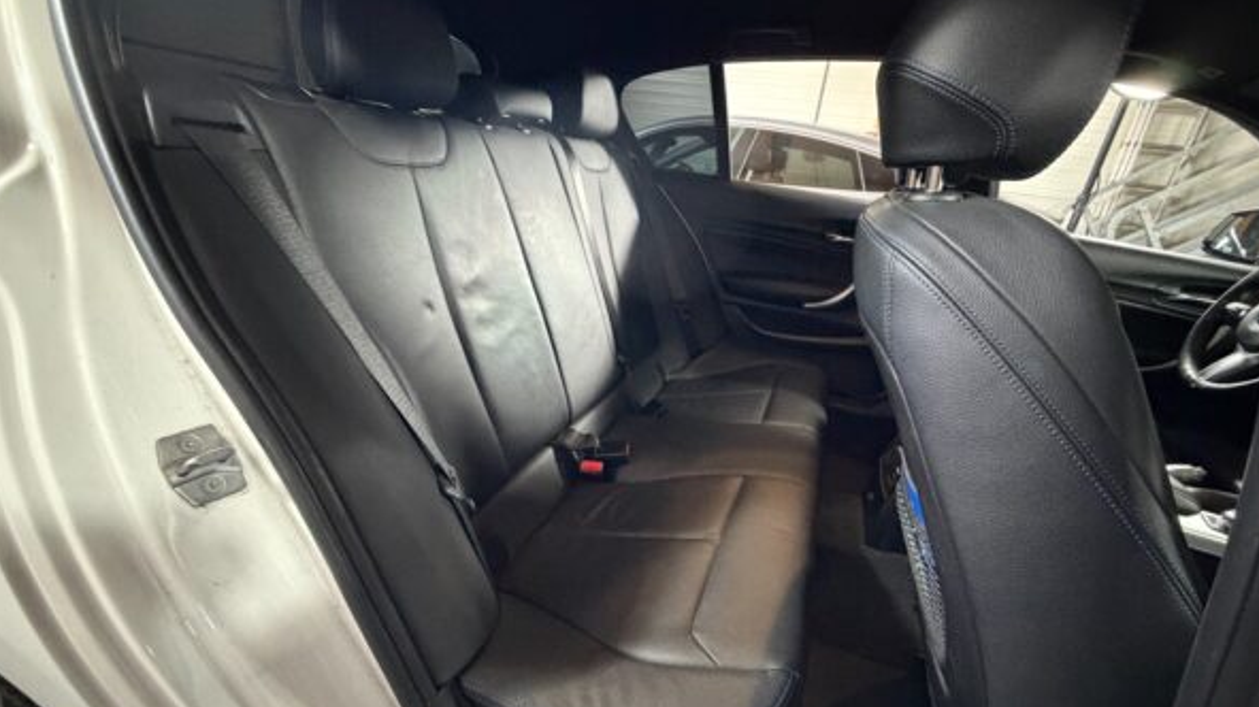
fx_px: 534
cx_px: 648
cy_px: 408
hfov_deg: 99.4
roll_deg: -7.0
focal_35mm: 16
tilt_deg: -25.1
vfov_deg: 66.7
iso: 1000
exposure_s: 1/33
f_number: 2.2
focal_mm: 2.22
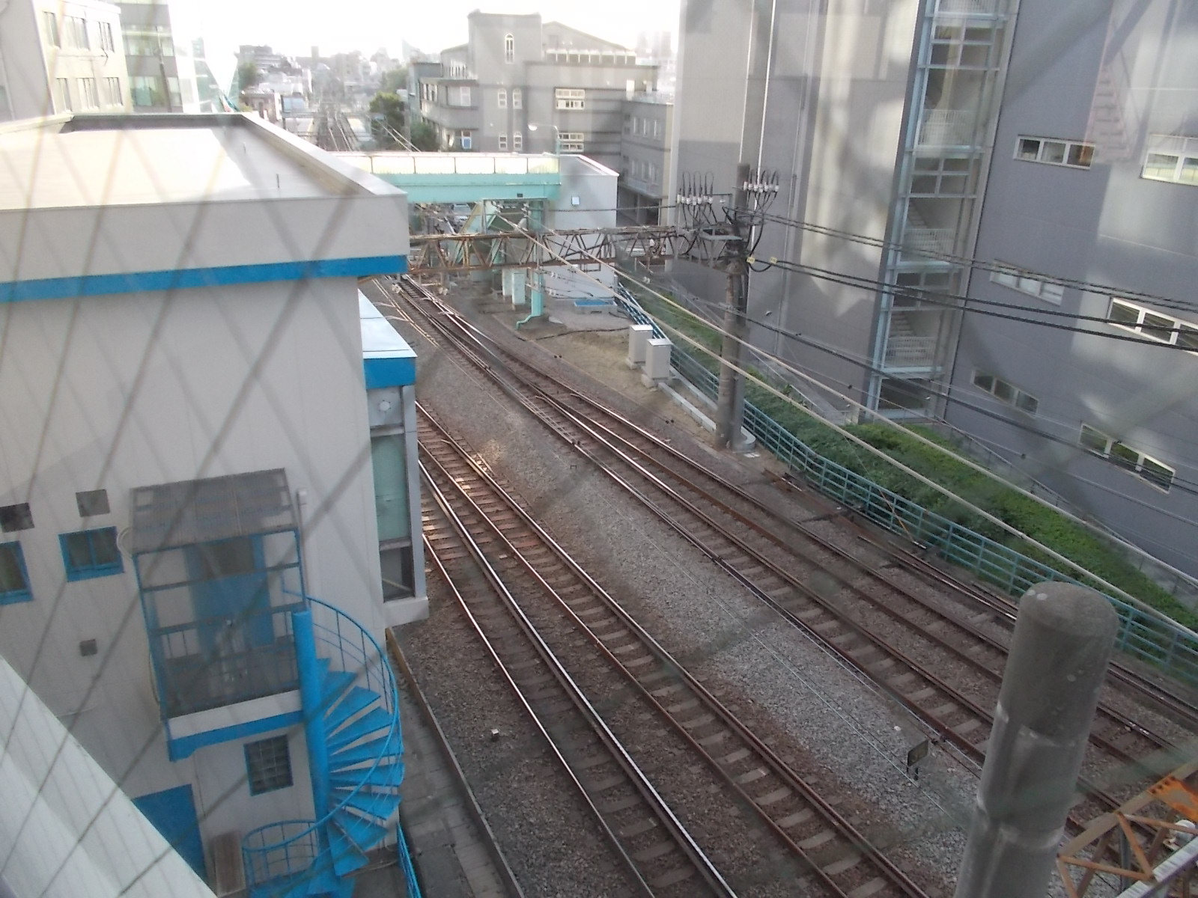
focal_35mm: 26
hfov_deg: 67.3
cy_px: 449
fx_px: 900
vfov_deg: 53.1
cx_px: 599
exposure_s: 1/250
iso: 250
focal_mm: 4.6
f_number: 3.2
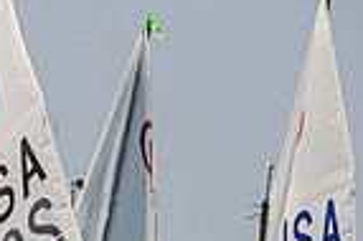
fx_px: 9256
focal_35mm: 919
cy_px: 534
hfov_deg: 2.2
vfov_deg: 1.5
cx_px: -113
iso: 250
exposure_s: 1/1250
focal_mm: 200
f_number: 8
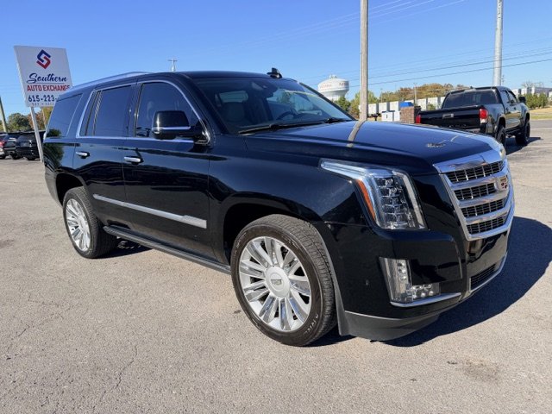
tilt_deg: -12.3
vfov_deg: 56.8
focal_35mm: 24
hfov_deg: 71.6
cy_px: 207
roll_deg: +4.8
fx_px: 383
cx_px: 276
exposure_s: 1/3425
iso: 80
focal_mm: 6.76
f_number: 1.78
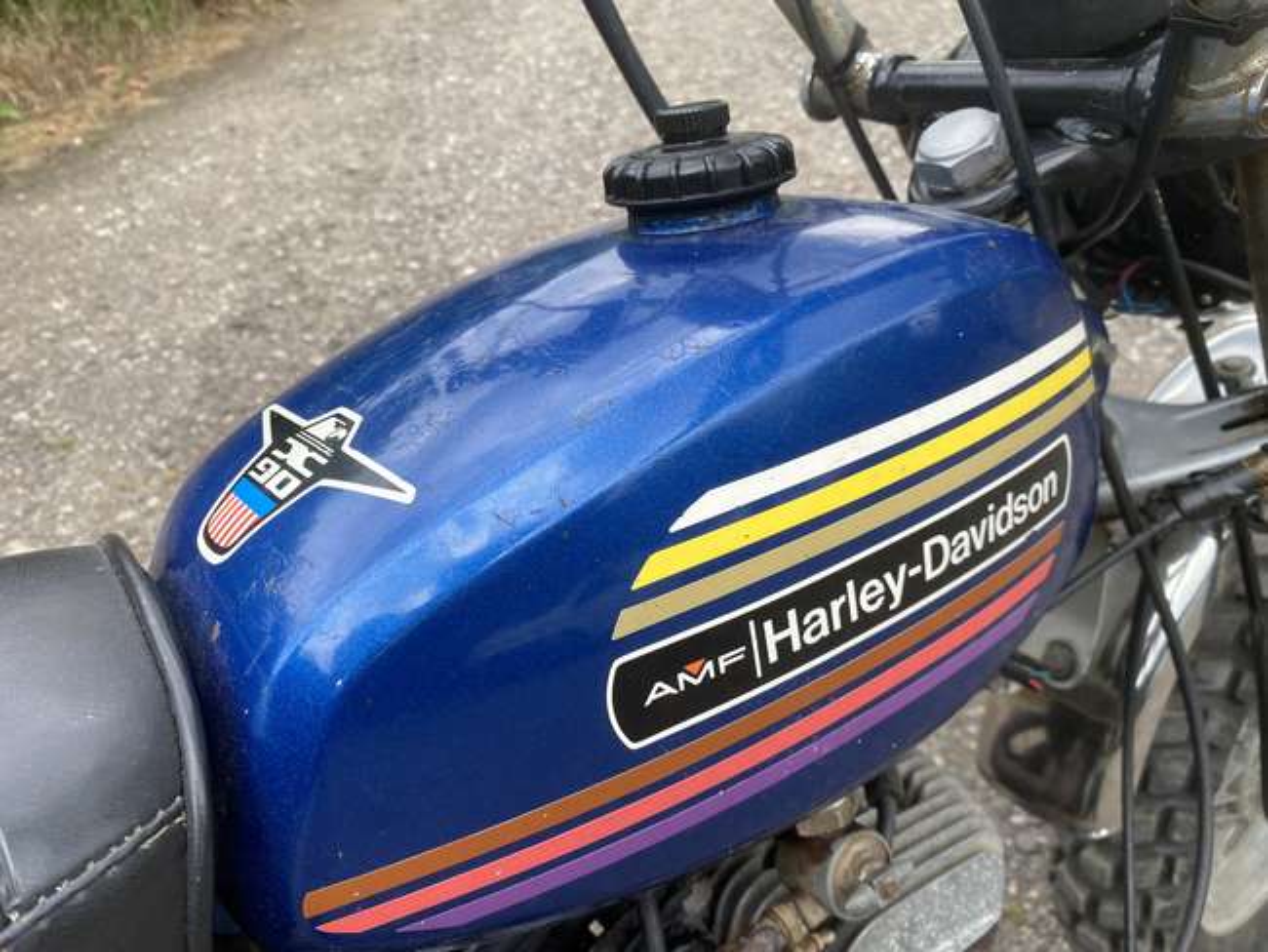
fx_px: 953
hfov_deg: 67.3
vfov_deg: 53.1
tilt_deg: -37.2
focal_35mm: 26
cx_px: 634
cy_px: 476
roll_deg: +4.3
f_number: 1.8
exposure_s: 1/606
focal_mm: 4.25
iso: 32
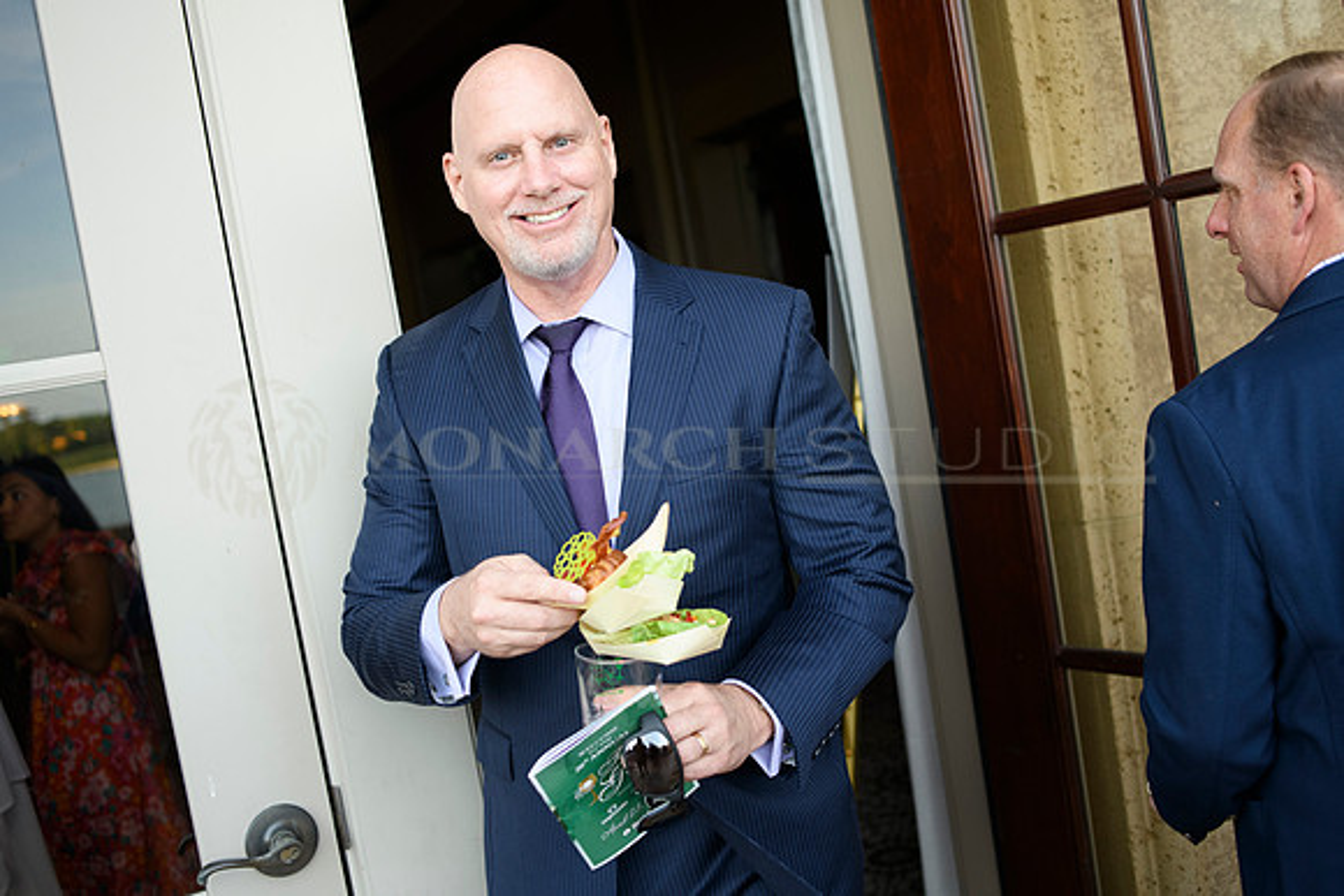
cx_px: 672
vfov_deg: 37.9
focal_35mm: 35
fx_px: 1307
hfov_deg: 54.4
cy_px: 448
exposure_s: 1/640
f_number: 2.8
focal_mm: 35
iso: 1000
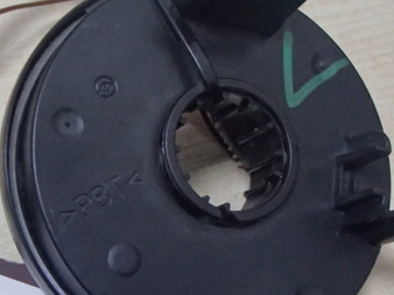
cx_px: 92
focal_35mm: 70
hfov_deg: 27.4
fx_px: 796
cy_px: 196
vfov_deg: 20.9
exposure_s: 1/50
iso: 800
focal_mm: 6.64
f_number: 4.7
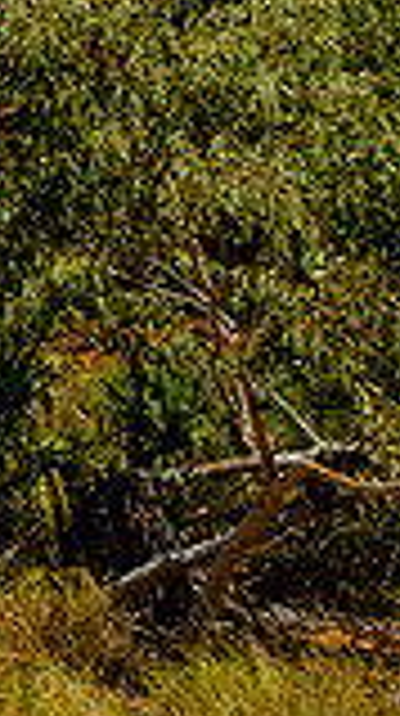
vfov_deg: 27.1
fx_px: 1306
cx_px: -701
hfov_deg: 11.9
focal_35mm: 69
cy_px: -142
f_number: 5.6
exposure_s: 1/1250
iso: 200
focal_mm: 12
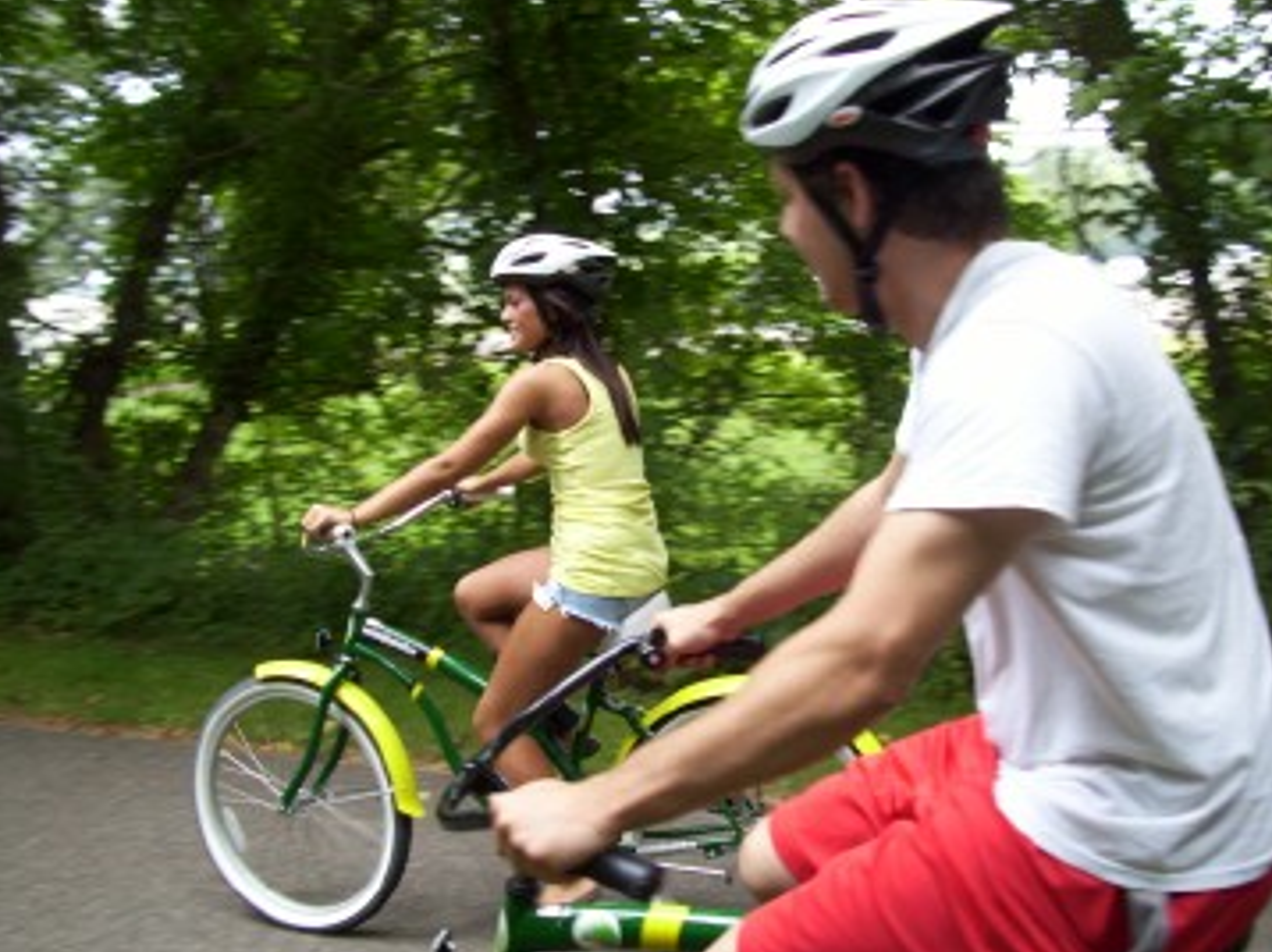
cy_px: 476
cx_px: 679
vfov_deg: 37.7
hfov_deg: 49.0
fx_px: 1395
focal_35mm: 38
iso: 80
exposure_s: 1/60
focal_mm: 5.7
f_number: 2.9
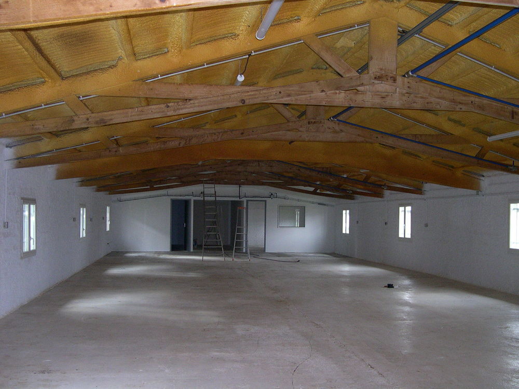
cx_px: 260
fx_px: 570
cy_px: 194
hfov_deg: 49.0
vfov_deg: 37.7
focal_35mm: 38
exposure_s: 1/60
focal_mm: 8
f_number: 2.8
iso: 400
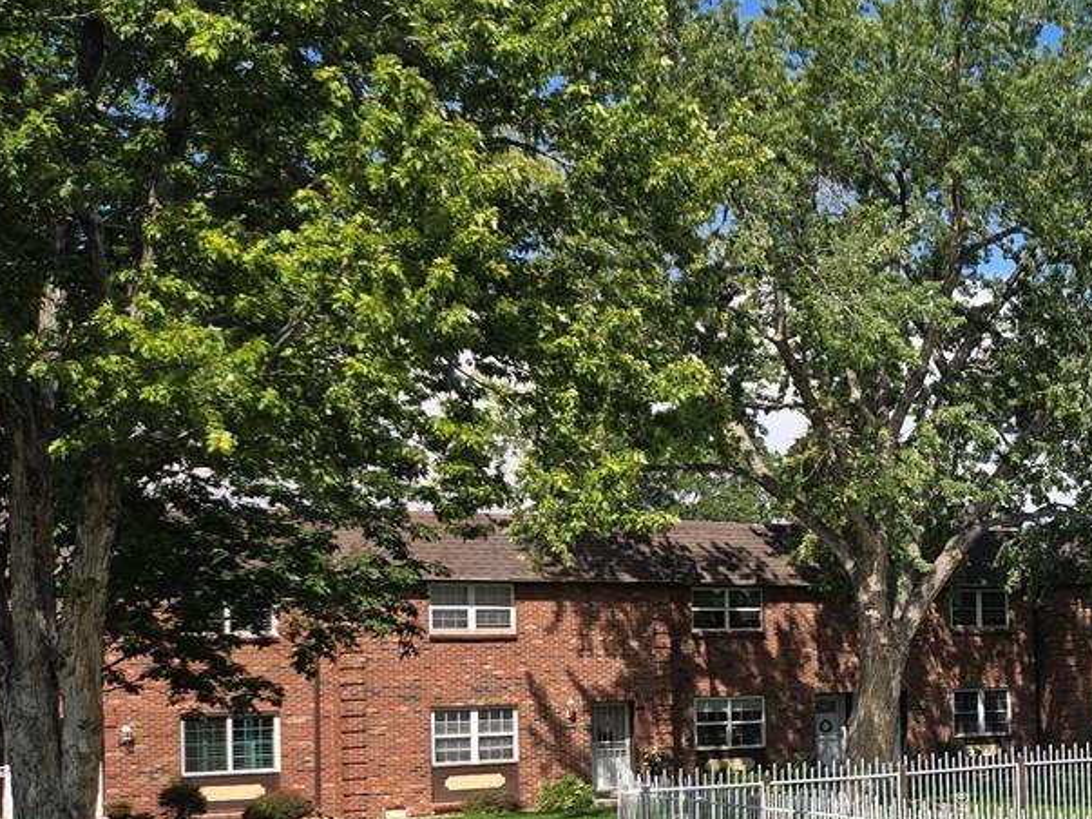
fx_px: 1924
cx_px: 1375
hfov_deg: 27.2
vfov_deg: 23.7
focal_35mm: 61
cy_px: 645
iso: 25
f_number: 1.8
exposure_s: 1/1946
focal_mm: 5.4
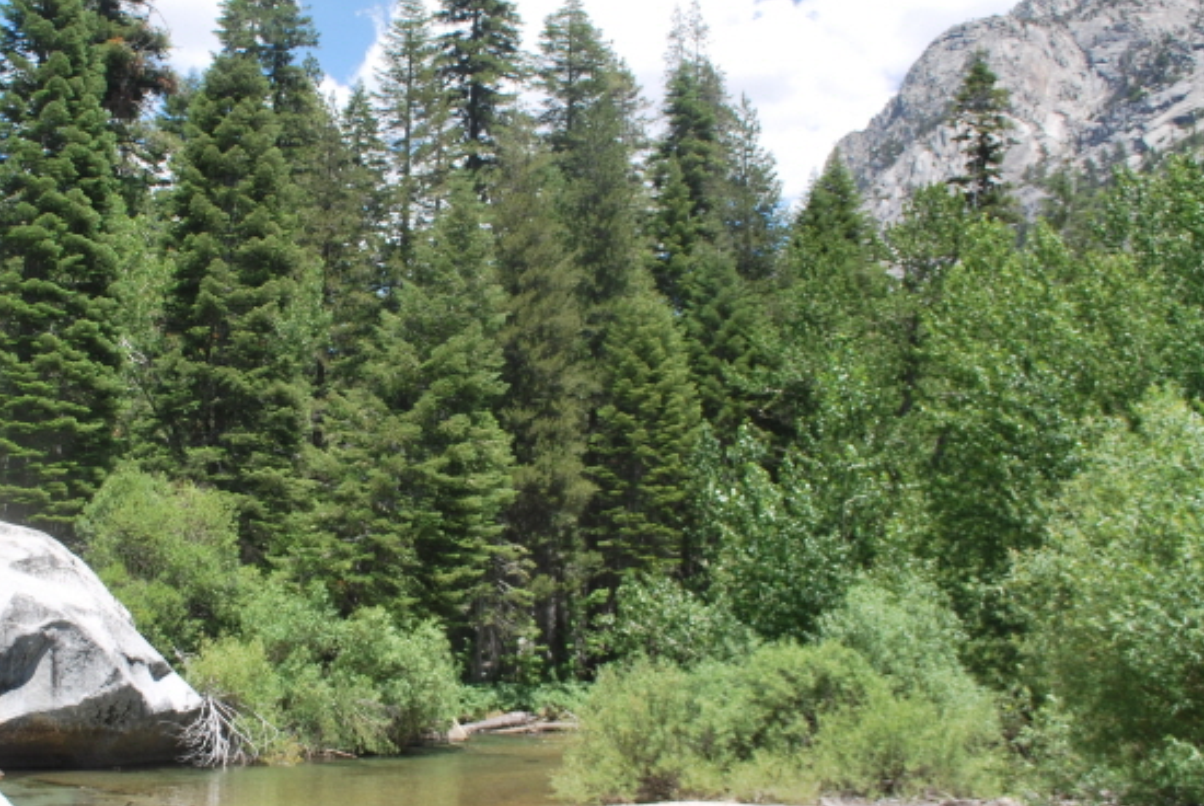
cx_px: 346
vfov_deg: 25.1
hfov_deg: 36.2
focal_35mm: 54
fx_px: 1808
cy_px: 403
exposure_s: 1/200
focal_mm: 22
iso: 100
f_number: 7.1
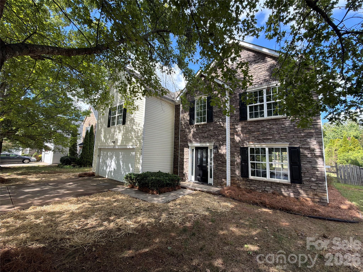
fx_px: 147
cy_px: 136
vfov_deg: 85.7
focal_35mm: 14
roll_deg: -1.3
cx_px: 182
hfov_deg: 102.1
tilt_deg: +6.3
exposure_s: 1/502
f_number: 2.2
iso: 64
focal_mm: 2.22
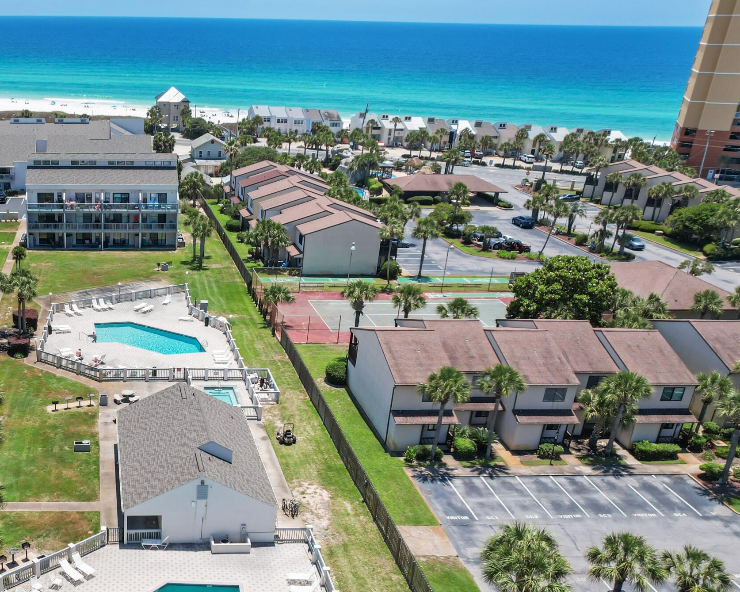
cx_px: 130
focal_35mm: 37
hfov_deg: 46.1
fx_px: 810
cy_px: 415
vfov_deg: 39.4
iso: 100
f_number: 2.8
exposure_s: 1/1250
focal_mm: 8.38
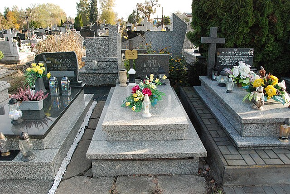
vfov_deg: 48.0
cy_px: 97
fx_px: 218
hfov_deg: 67.3
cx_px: 145
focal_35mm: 27
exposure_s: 1/400
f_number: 10
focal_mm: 18
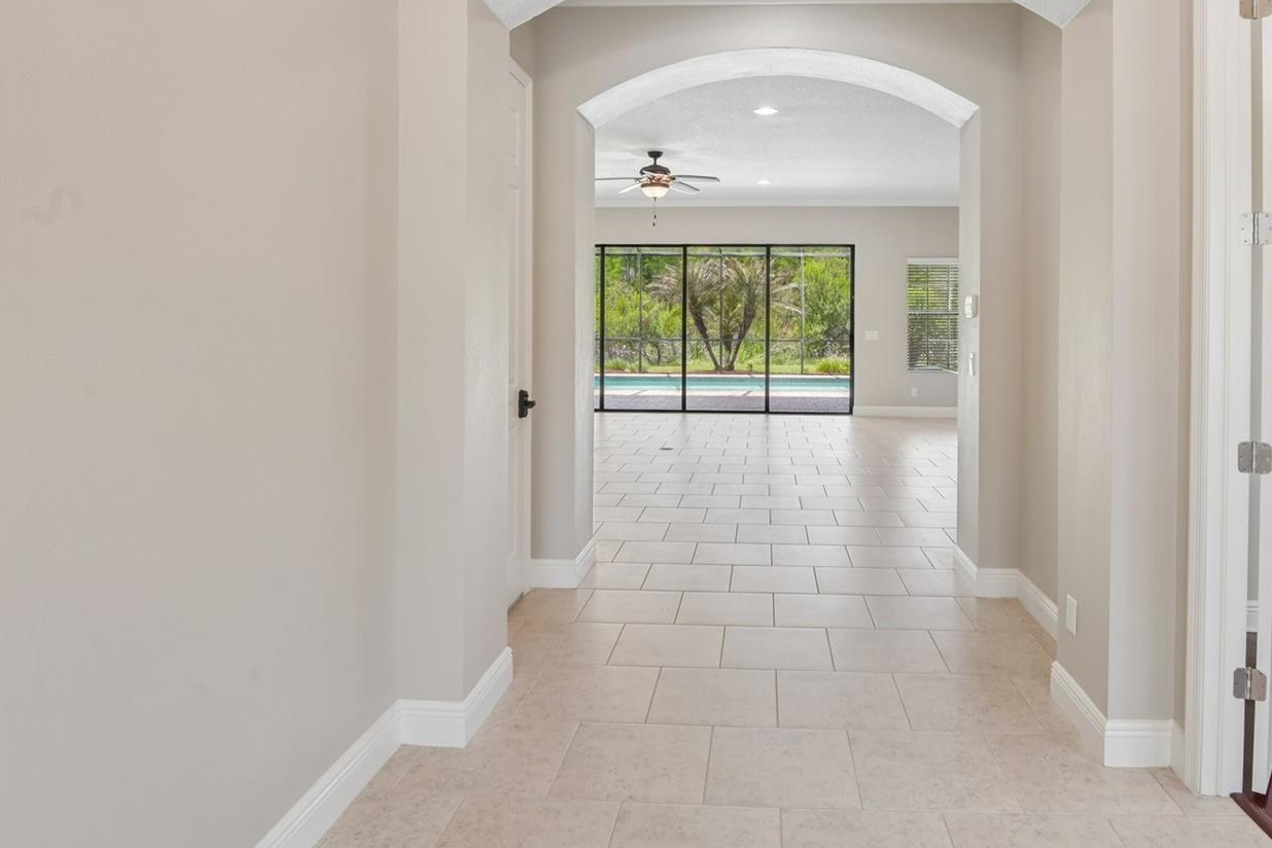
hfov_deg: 78.1
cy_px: 357
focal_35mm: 22
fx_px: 777
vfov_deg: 57.0
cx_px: 732
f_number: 8
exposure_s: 1/50
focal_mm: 17
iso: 400
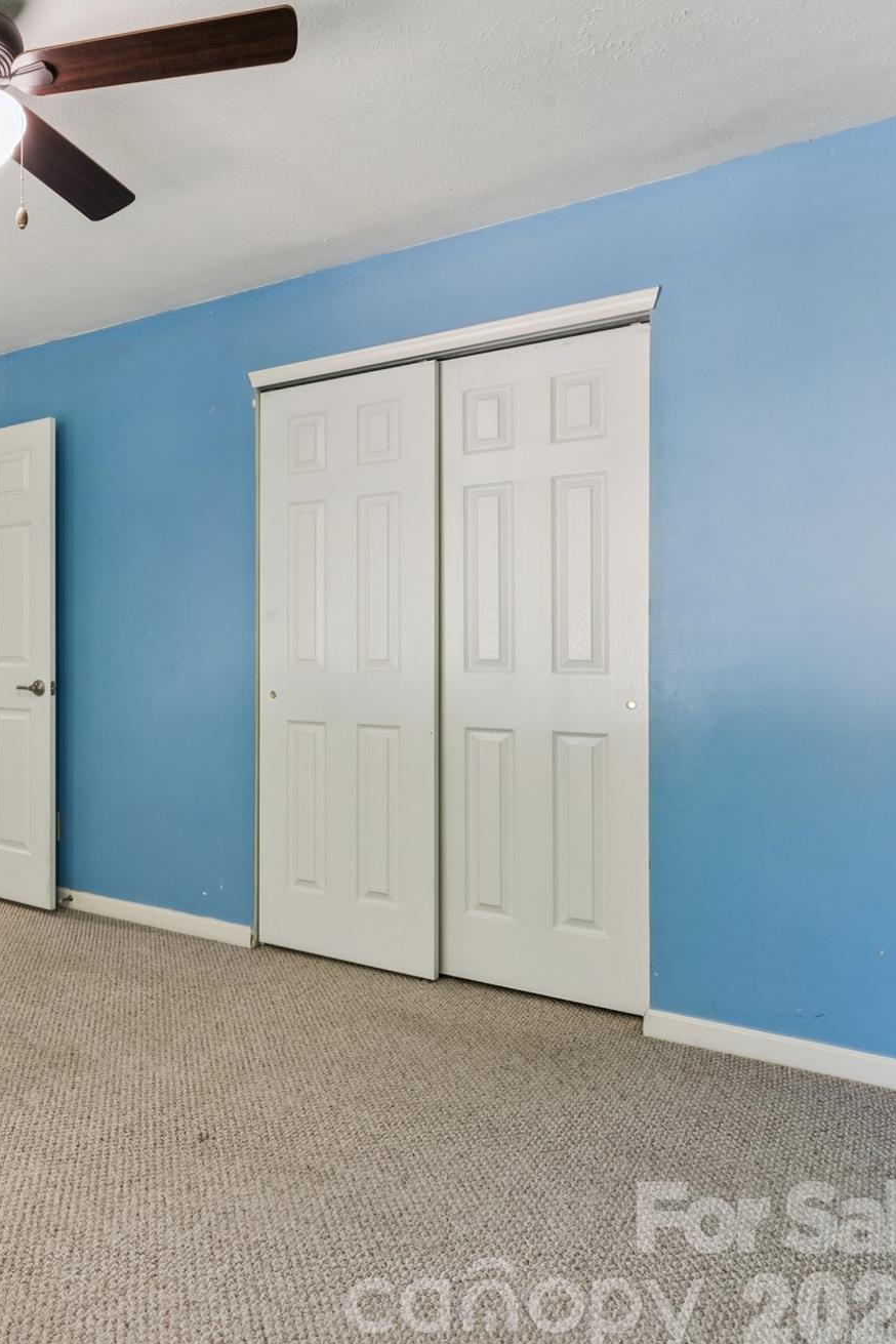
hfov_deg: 40.0
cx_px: -86
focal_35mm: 26
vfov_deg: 68.9
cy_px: 683
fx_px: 980
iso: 100
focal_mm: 16.8
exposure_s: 1.3
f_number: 13
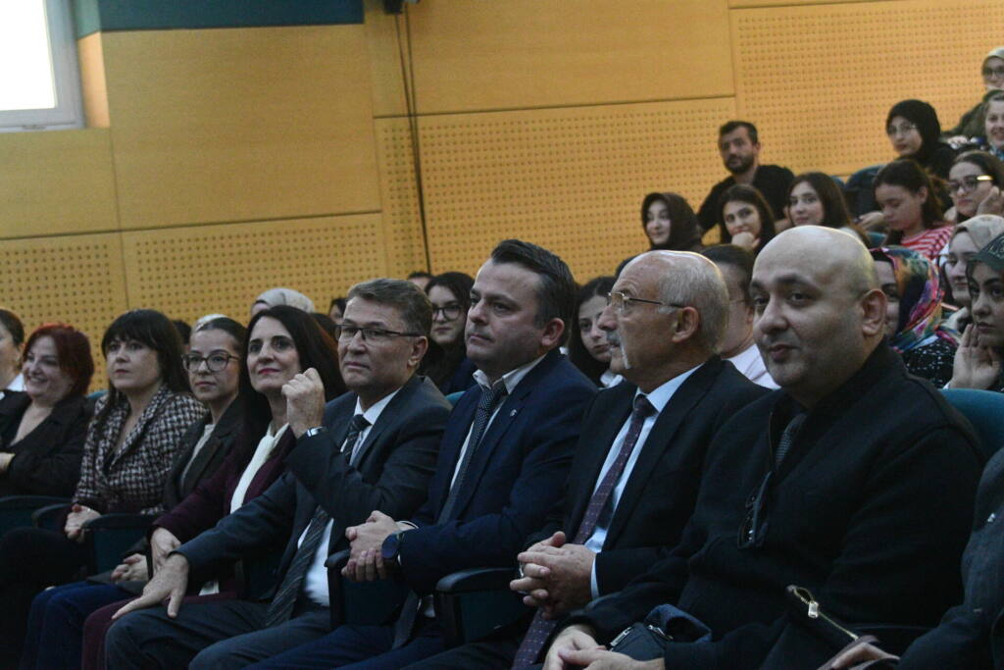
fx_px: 2343
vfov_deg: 16.3
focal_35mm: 84
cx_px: 502
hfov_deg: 24.2
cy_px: 335
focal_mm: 56
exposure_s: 1/160
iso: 8000
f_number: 4.5
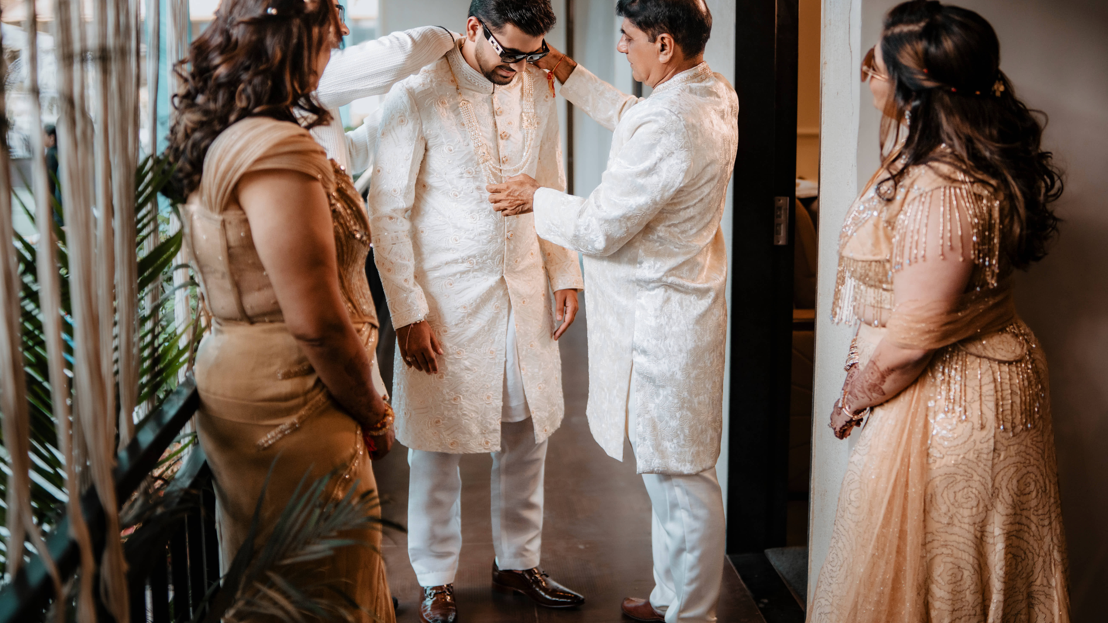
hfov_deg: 49.4
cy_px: 263
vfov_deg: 29.0
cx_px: 559
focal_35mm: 41
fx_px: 1205
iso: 1000
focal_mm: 35
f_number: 2
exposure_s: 1/640
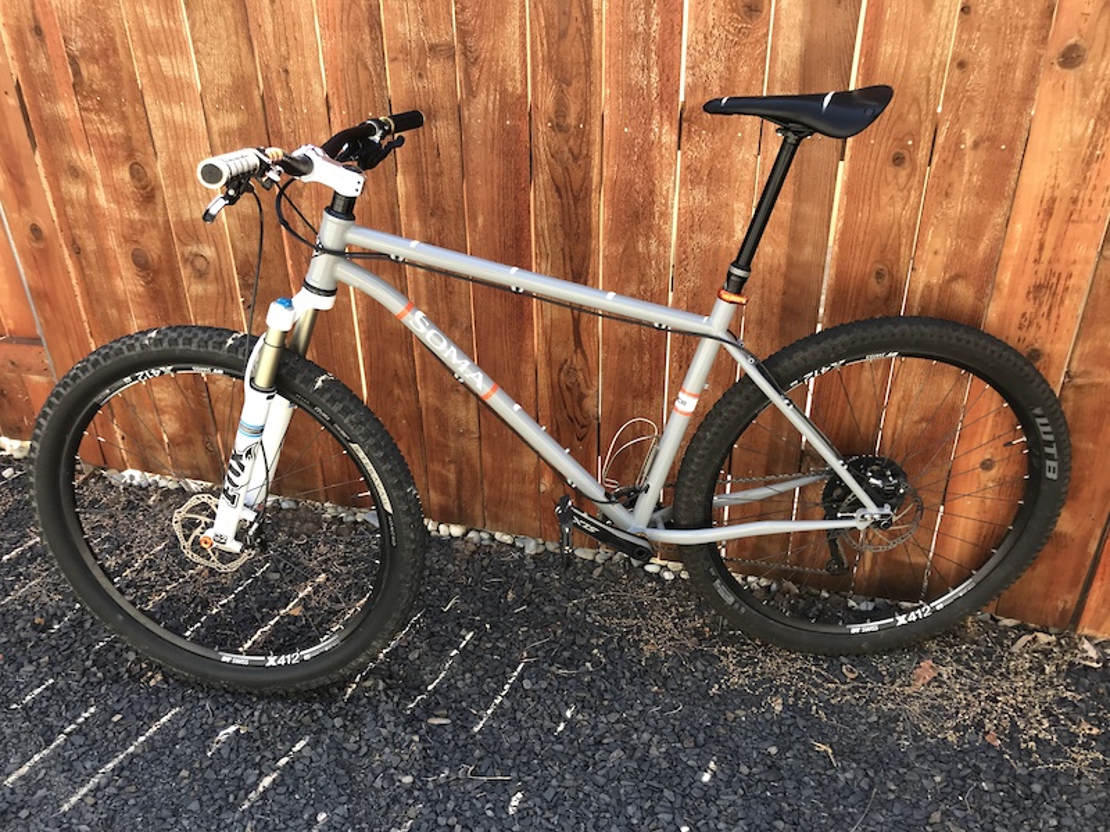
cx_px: 555
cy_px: 416
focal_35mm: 28
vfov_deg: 49.7
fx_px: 898
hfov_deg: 63.4
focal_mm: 3.99
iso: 20
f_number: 1.8
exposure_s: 1/152
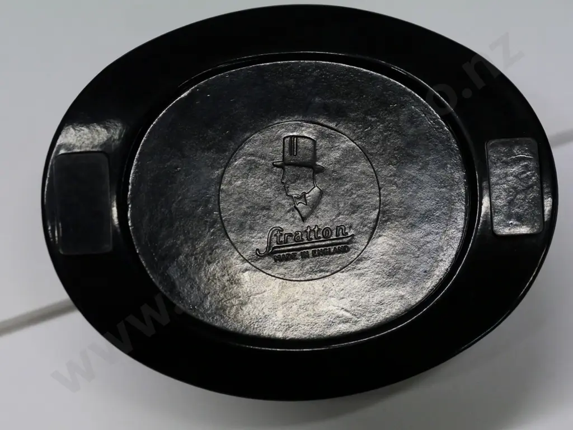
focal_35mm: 120
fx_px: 1986
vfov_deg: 12.3
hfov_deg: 16.4
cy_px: 215
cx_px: 286
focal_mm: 60
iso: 3200
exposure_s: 1/500
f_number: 5
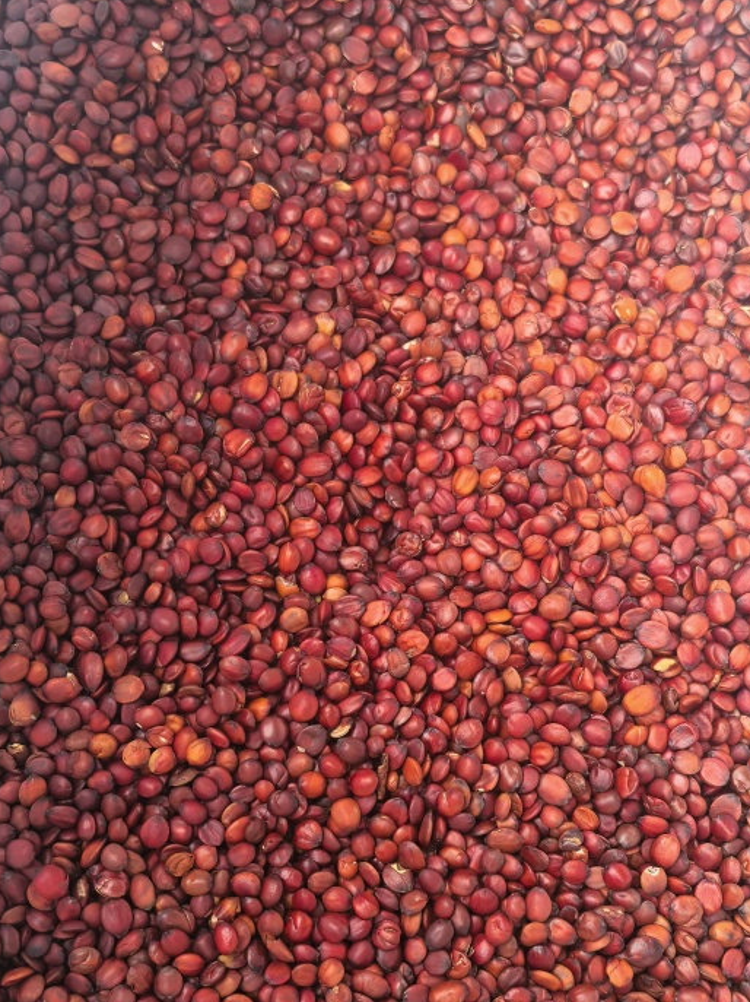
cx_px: 409
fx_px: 1214
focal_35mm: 42
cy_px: 589
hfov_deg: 34.3
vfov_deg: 44.6
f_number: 2
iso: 50
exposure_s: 1/524
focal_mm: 6.35
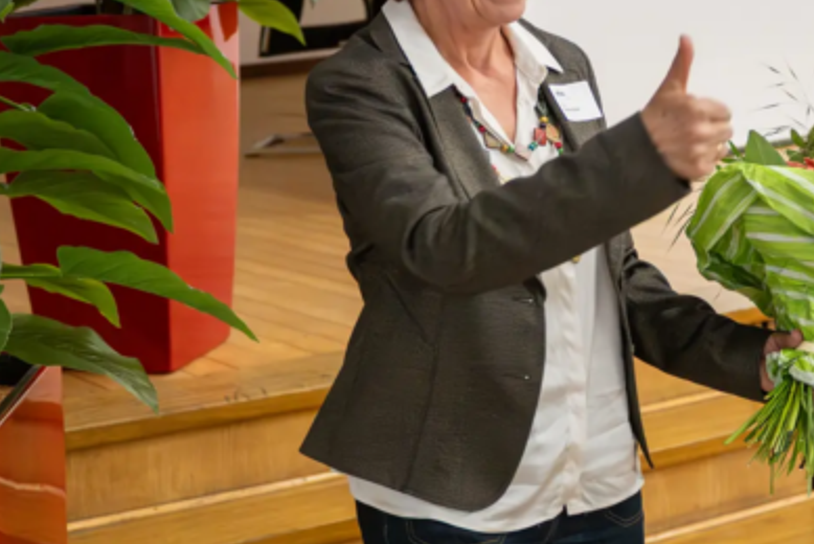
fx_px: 1720
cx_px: 537
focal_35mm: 76
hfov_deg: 26.5
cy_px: 177
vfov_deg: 17.9
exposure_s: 1/200
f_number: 2.8
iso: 2500
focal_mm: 28
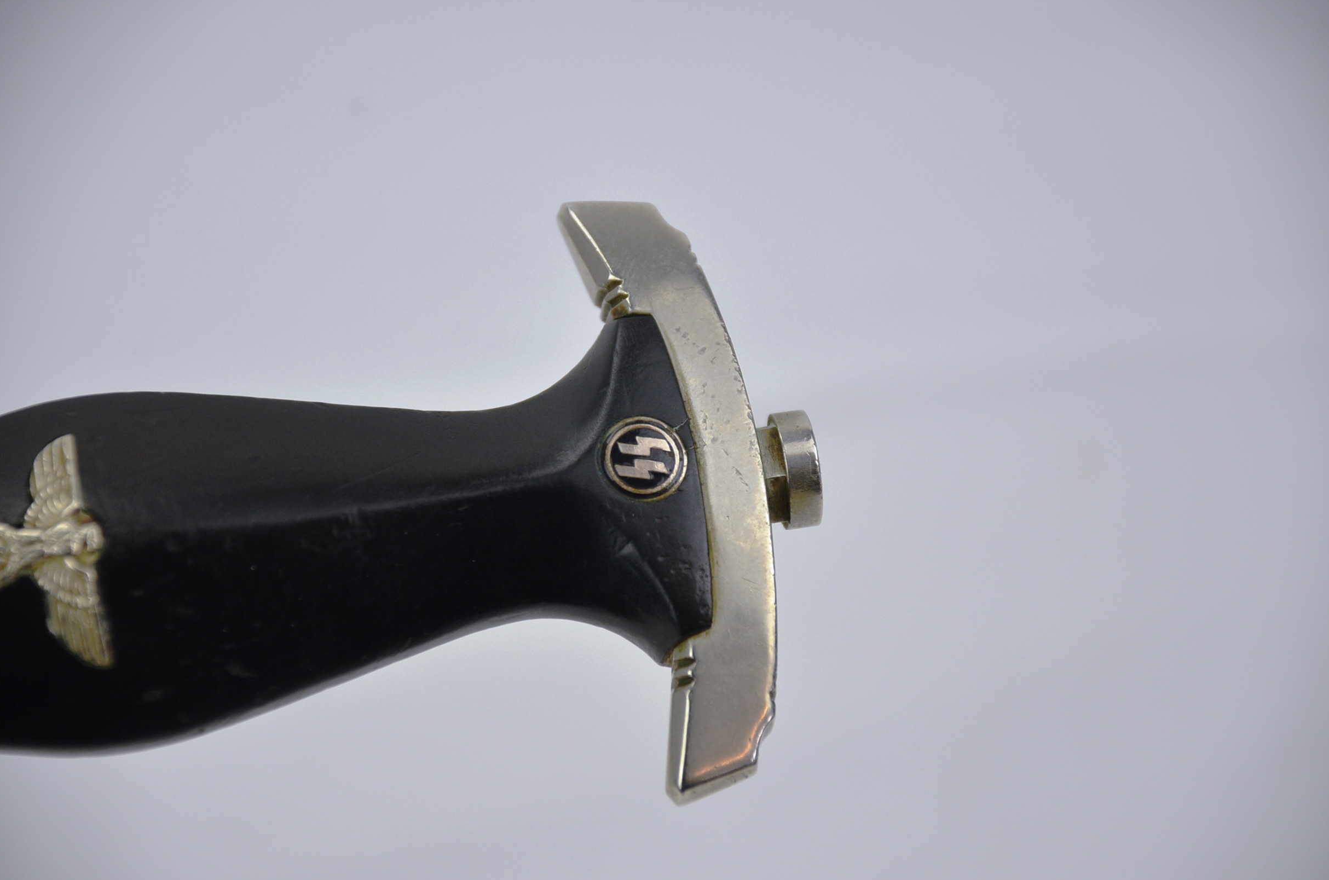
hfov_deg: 10.0
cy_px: 444
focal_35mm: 206
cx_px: 662
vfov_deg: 6.7
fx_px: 7571
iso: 560
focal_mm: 135
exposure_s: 1/250
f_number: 5.6
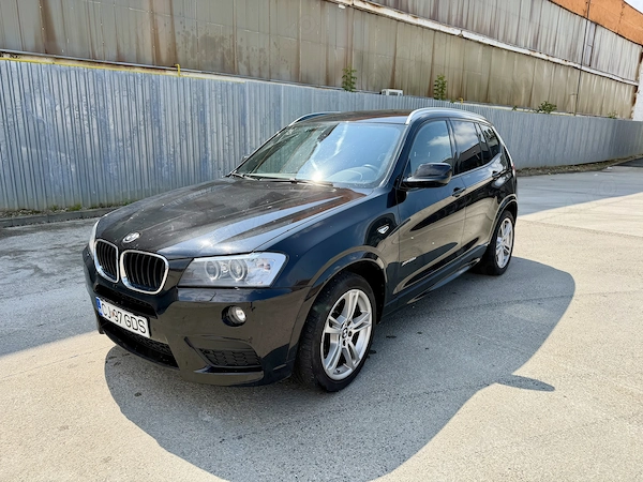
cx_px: 322
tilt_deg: -16.9
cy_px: 241
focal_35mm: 24
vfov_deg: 56.8
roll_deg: -1.8
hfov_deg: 71.6
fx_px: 446
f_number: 1.78
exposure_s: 1/2611
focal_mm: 6.76
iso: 80
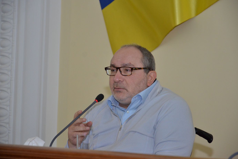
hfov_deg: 13.8
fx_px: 985
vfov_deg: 9.2
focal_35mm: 149
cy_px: 79
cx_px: 120
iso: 1000
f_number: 5.6
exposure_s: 1/250
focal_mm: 98
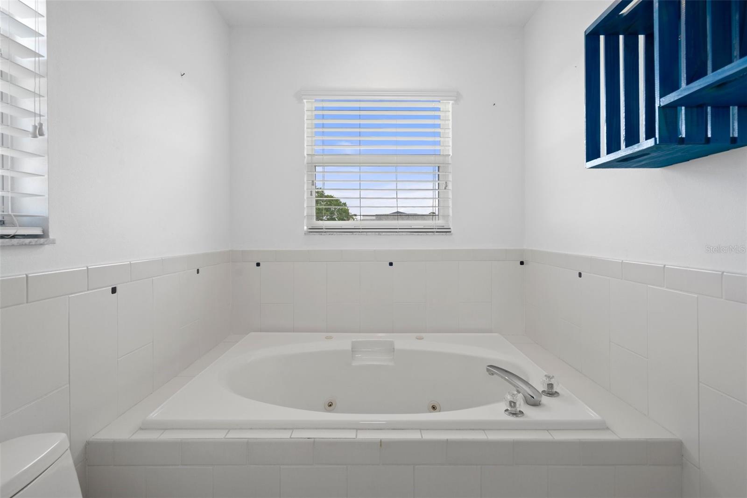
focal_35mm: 17
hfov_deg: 93.3
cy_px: 249
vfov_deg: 70.4
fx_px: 353
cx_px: 374
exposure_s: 1/6
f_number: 8
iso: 320
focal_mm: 17
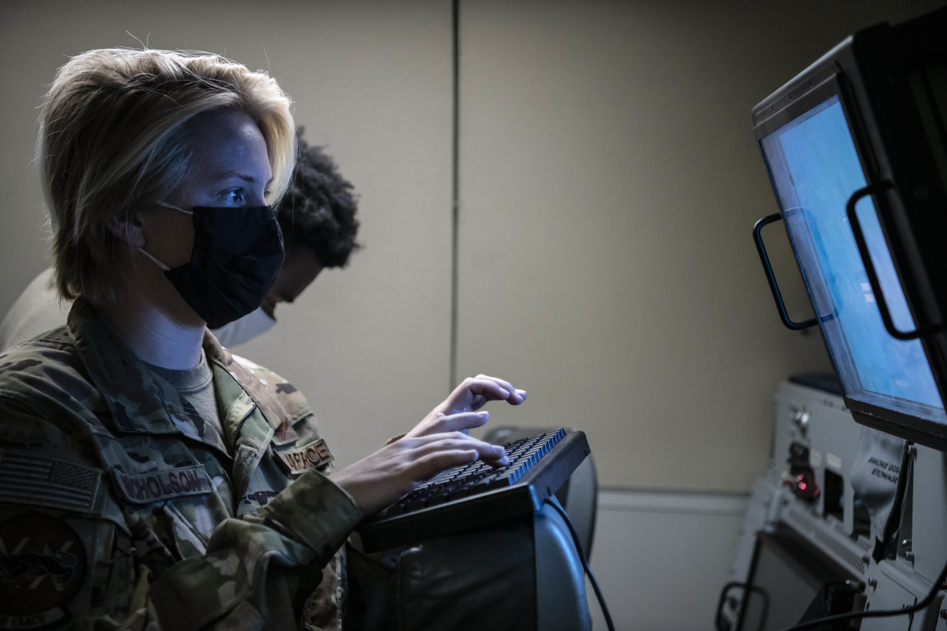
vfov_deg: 23.4
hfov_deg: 34.5
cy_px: 316
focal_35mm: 58
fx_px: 1526
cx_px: 474
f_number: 2.8
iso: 2000
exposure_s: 1/60
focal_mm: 58
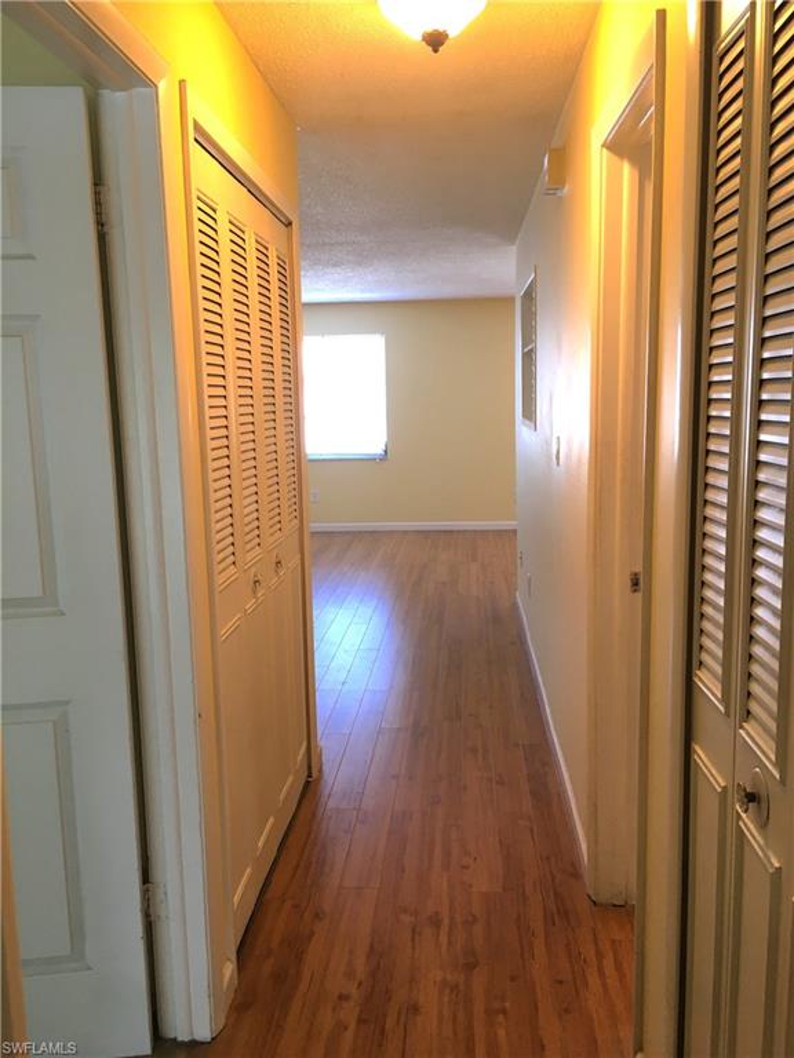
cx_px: 397
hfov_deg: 48.2
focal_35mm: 29
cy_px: 529
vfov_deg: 61.7
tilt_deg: -7.2
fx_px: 887
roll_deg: +1.1
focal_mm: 4.15
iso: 50
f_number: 2.2
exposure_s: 1/30
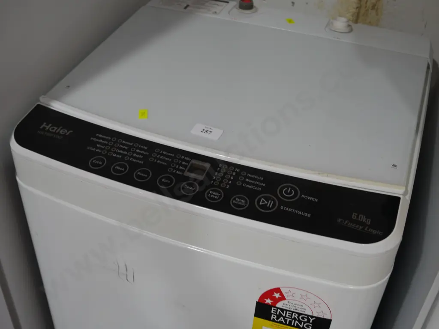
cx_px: 220
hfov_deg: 46.8
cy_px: 164
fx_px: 508
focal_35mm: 40
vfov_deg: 36.0
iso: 250
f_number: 4.5
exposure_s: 1/60
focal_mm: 20
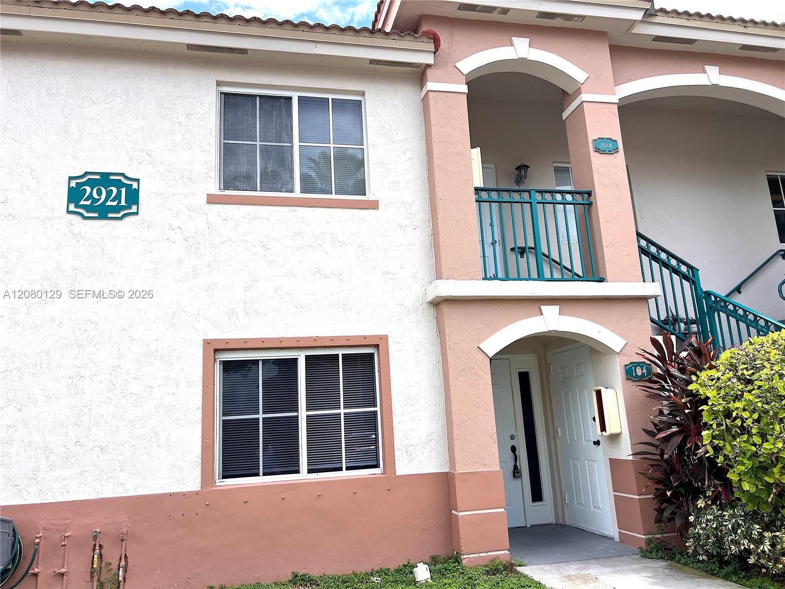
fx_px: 590
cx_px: 392
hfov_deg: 67.3
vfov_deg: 53.1
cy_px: 294
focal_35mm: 26
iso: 50
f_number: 1.5
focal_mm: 5.7
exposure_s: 1/1934
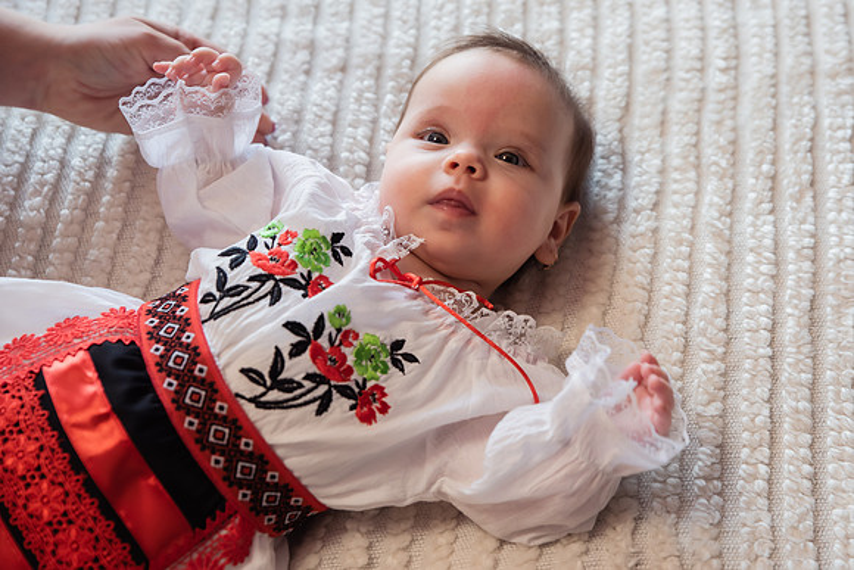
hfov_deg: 29.4
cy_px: 268
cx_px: 530
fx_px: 1622
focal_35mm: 68
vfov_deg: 19.9
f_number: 3.2
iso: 400
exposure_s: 1/200
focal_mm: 55
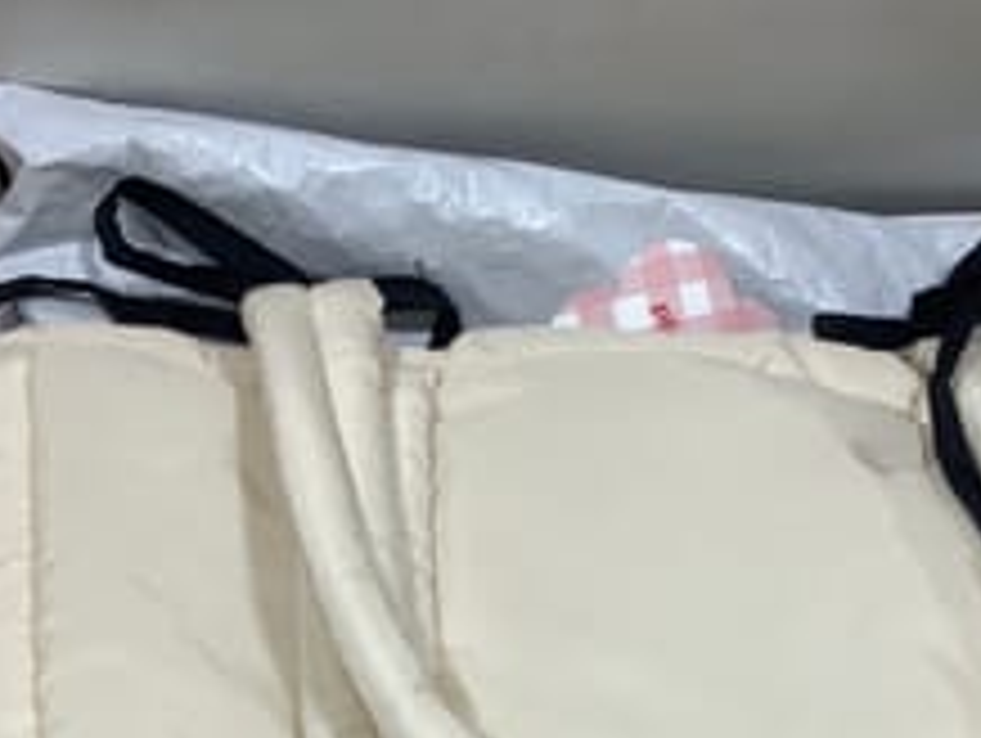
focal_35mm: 71
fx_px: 2014
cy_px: 835
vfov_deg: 19.8
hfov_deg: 27.3
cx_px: 567
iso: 32
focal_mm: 3.3
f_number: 2.4
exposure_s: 1/100
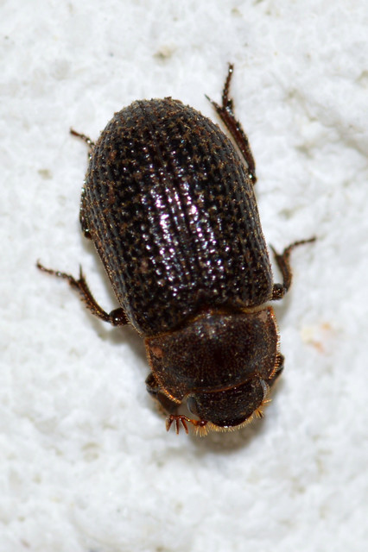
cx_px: 184
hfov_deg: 9.1
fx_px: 2302
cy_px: 276
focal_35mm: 150
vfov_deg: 13.7
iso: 100
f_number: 18
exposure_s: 1/200
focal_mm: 100
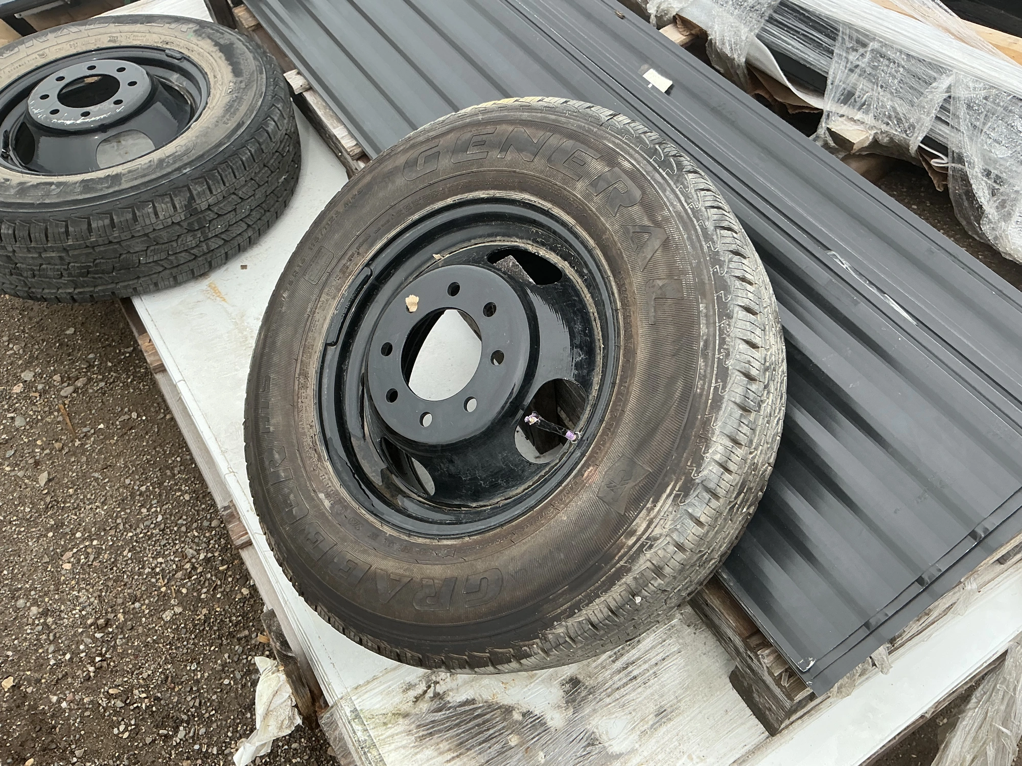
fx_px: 827
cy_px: 383
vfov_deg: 49.7
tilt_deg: -45.6
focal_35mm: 28
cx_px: 511
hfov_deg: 63.4
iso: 25
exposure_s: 1/465
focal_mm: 3
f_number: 1.8
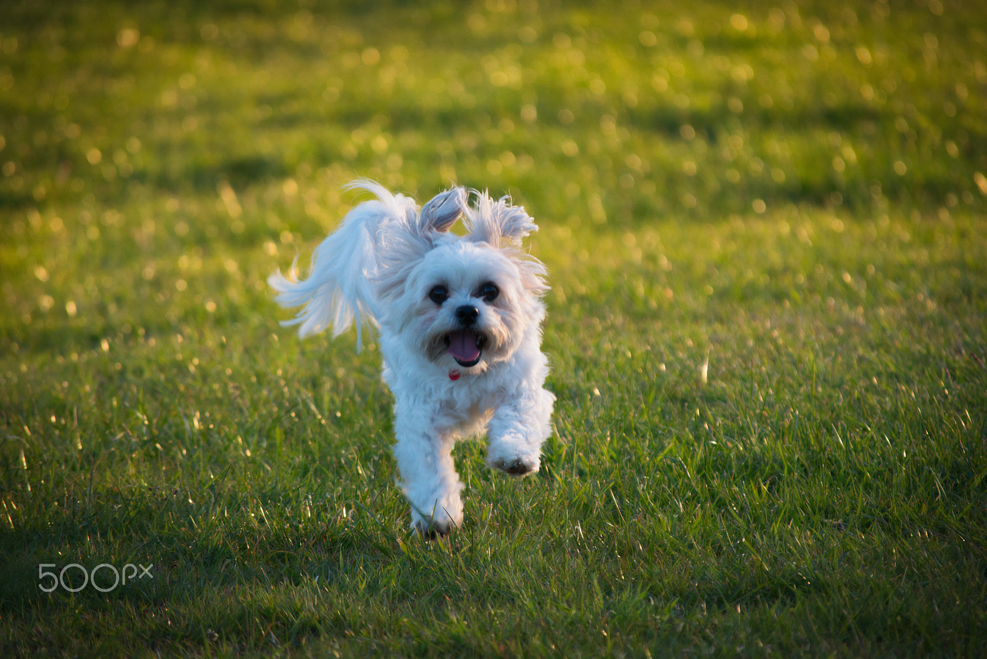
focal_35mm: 300
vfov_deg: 4.6
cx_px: 494
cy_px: 330
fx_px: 8228
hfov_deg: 6.9
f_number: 5.6
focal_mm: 200
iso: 800
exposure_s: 1/500
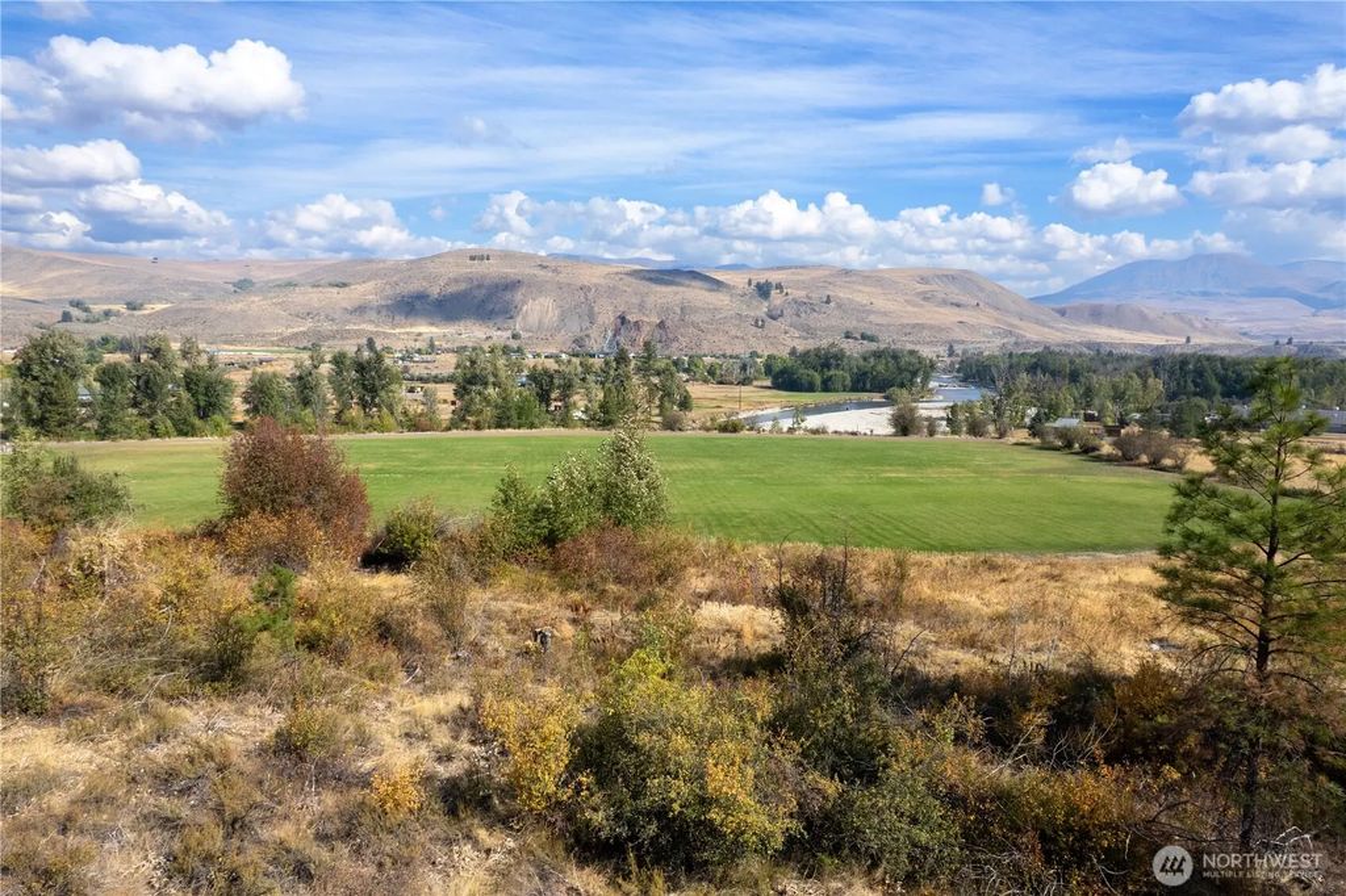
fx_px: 822
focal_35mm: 22
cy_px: 448
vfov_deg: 57.2
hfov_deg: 78.6
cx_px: 673
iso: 100
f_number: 2.8
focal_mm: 8.38
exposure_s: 1/2500
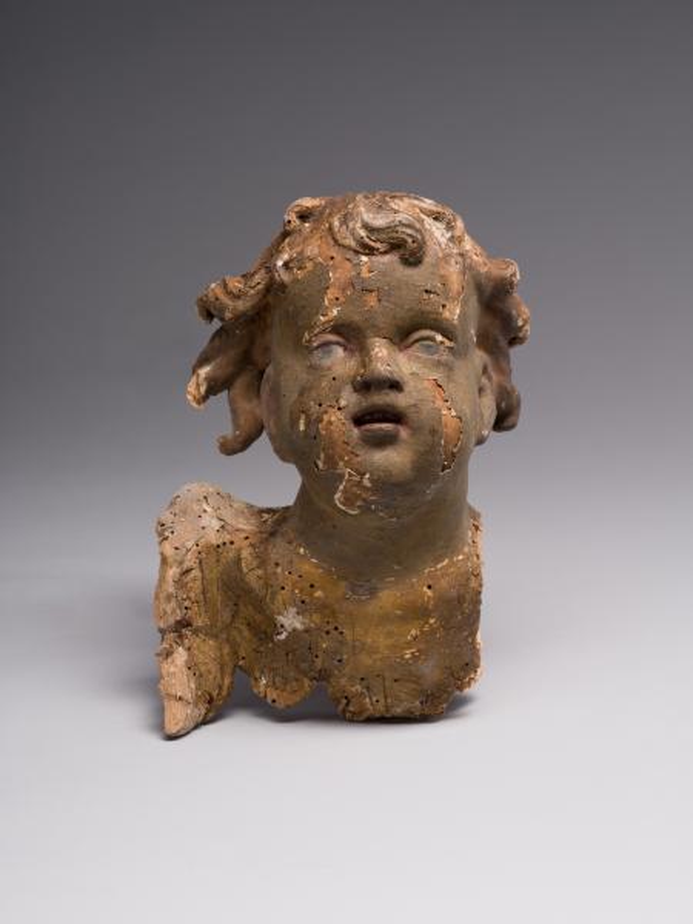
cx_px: 346
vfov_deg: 20.7
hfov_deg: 15.6
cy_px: 462
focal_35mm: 95
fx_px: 2536
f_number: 20
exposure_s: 1/100
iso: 160
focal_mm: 120
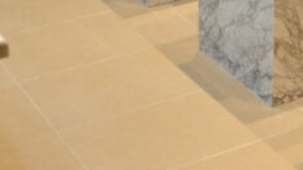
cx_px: 229
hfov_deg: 17.2
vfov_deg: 8.9
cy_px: -232
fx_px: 996
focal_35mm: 124
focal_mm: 18
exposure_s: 1/30
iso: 250
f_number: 3.5
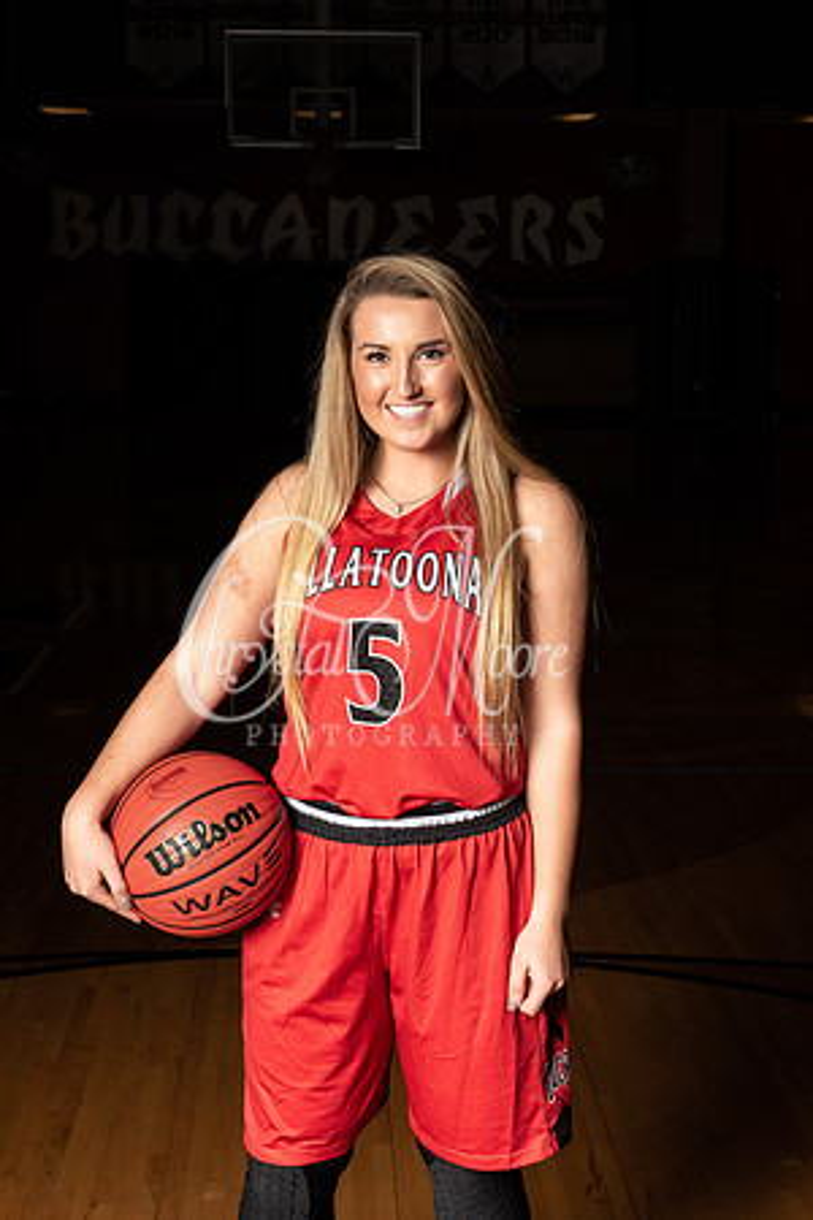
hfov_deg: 19.5
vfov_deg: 28.8
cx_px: 406
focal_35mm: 70
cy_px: 610
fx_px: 2371
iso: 320
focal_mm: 70
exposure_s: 1/200
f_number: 14
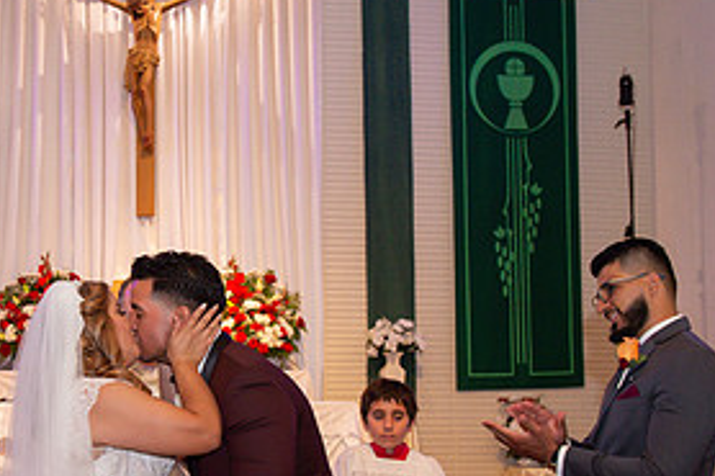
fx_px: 1409
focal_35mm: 71
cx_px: 152
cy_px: 314
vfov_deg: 19.1
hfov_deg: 27.9
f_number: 4.5
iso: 1250
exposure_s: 1/60
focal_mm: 34
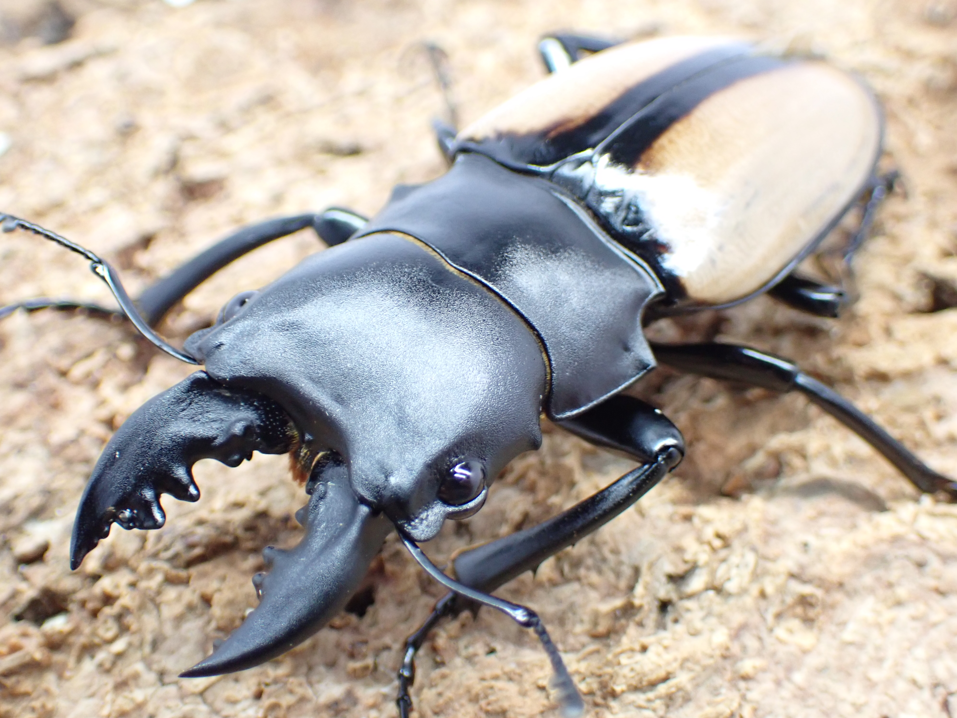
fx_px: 1852
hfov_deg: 29.0
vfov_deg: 21.9
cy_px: 359
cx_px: 478
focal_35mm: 67
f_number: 3.8
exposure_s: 1/60
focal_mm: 11.88
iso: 800
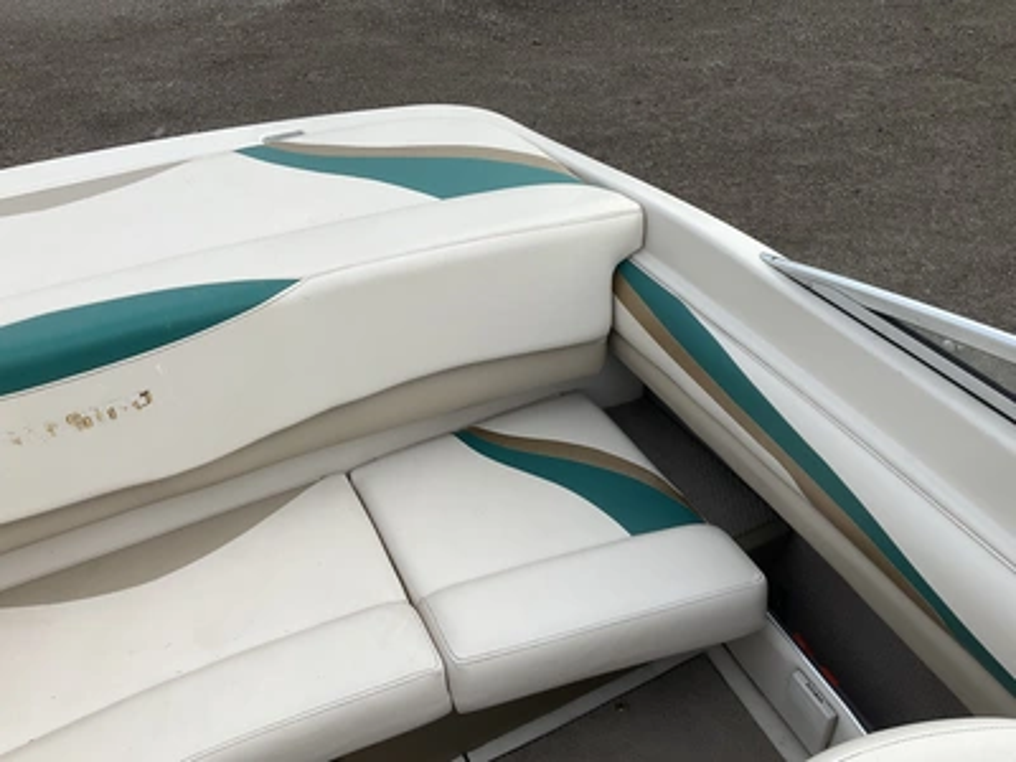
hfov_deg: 61.7
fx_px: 851
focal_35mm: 29
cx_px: 508
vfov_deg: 48.2
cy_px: 381
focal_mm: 3
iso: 25
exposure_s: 1/1490
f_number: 1.8
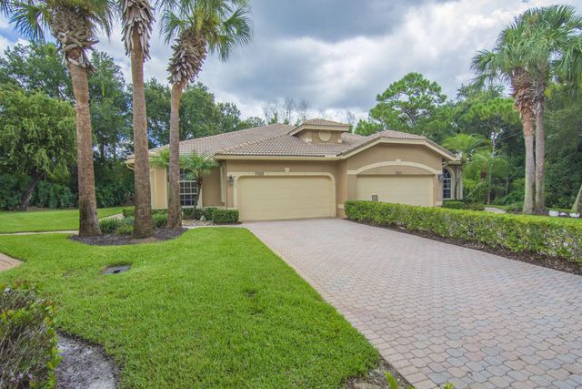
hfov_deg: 73.7
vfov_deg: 53.2
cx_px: 291
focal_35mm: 24
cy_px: 194
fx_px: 388
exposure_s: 1/500
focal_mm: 16
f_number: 8
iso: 500
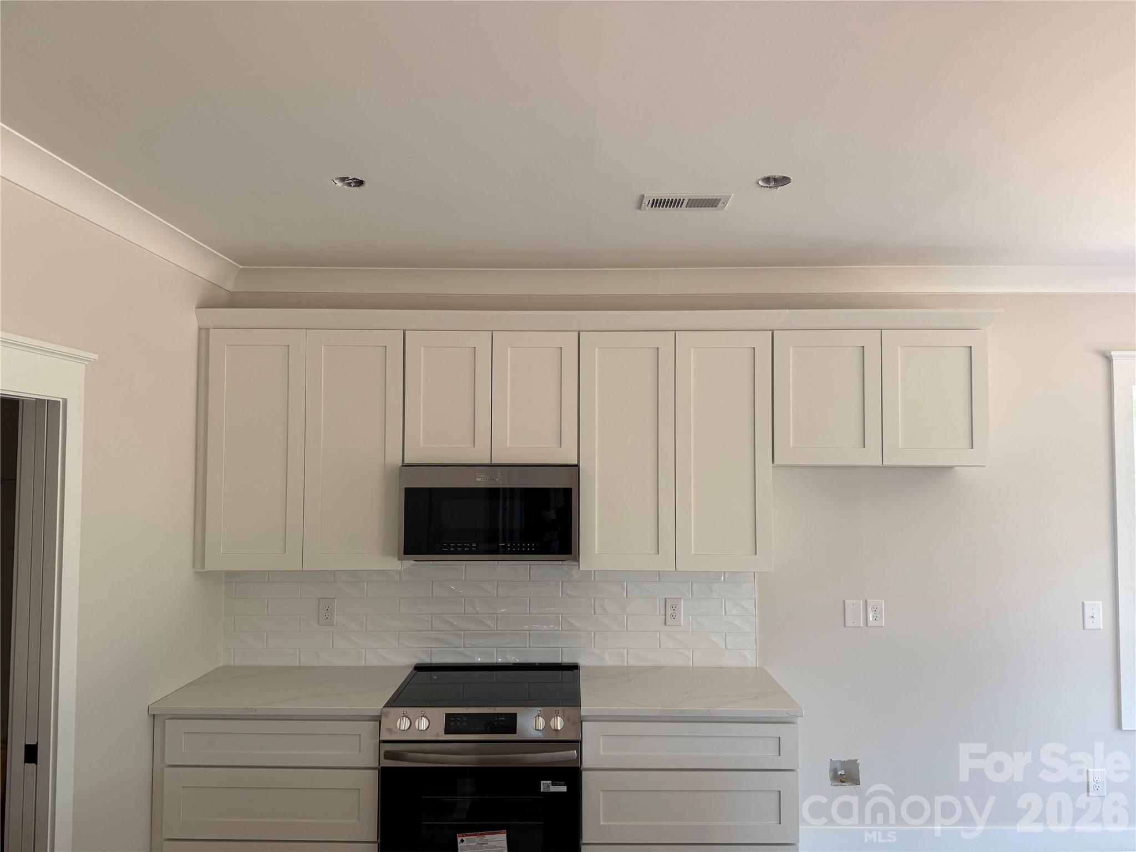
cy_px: 426
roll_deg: -0.8
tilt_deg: +3.5
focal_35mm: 24
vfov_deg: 56.8
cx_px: 568
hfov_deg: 71.6
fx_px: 788
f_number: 1.78
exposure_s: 1/121
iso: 80
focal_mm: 6.76
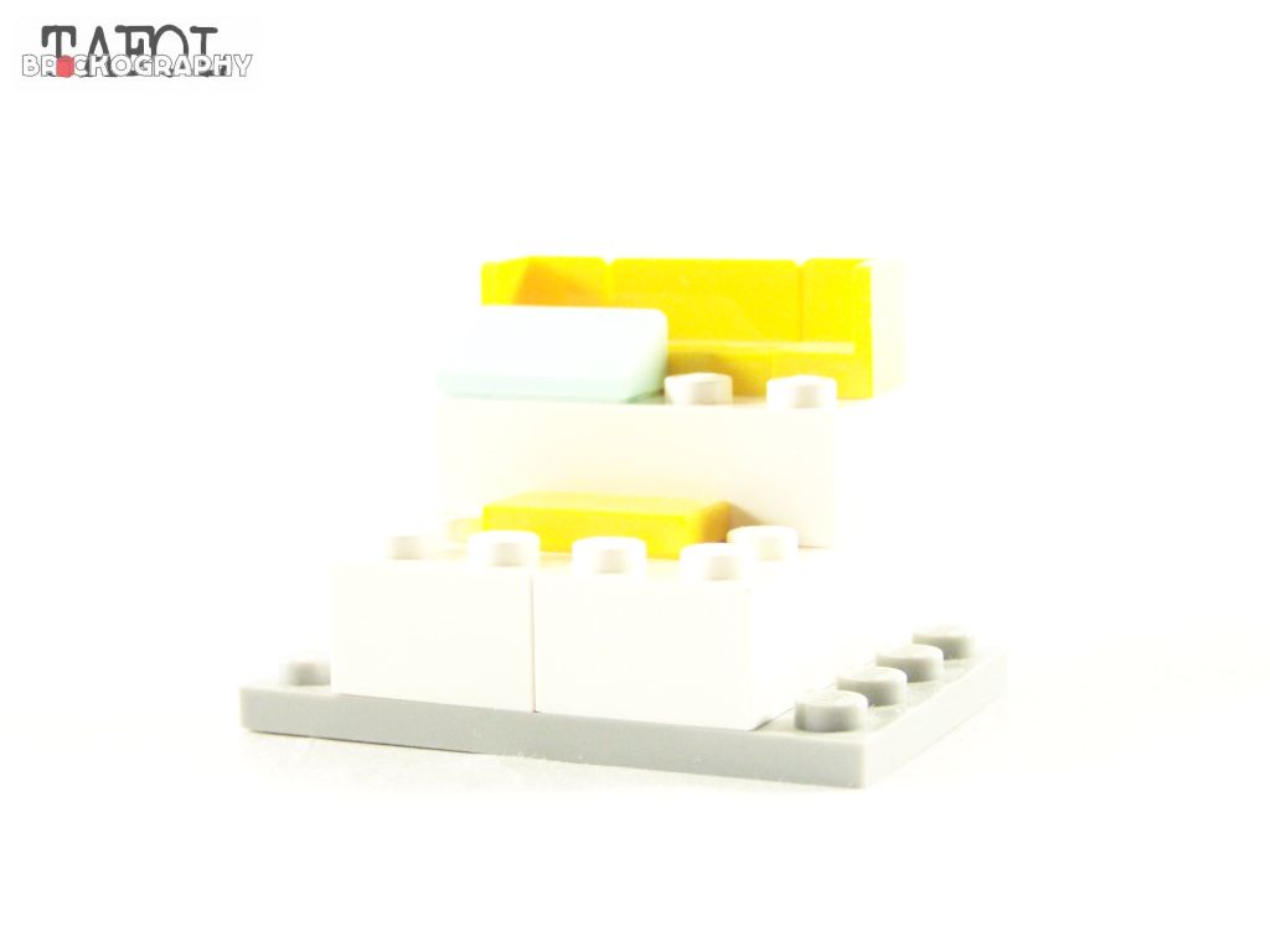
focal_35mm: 75
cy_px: 476
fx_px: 2752
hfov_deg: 26.0
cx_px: 635
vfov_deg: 19.6
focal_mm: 12.4
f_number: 3.2
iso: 400
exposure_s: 1/45
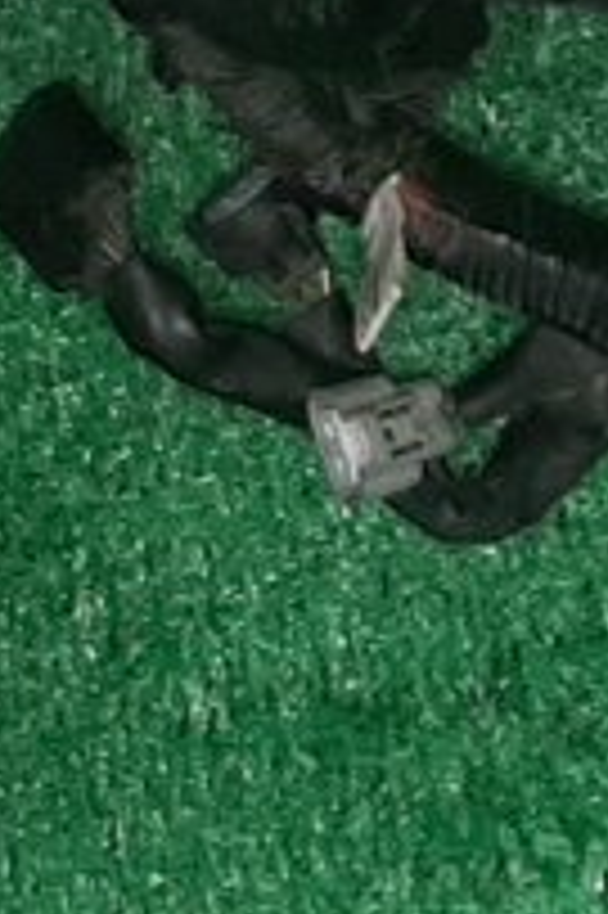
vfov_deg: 9.3
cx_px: -540
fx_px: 4872
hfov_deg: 6.9
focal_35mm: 192
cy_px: -1445
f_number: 1.7
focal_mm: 3.93
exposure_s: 1/50
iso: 134
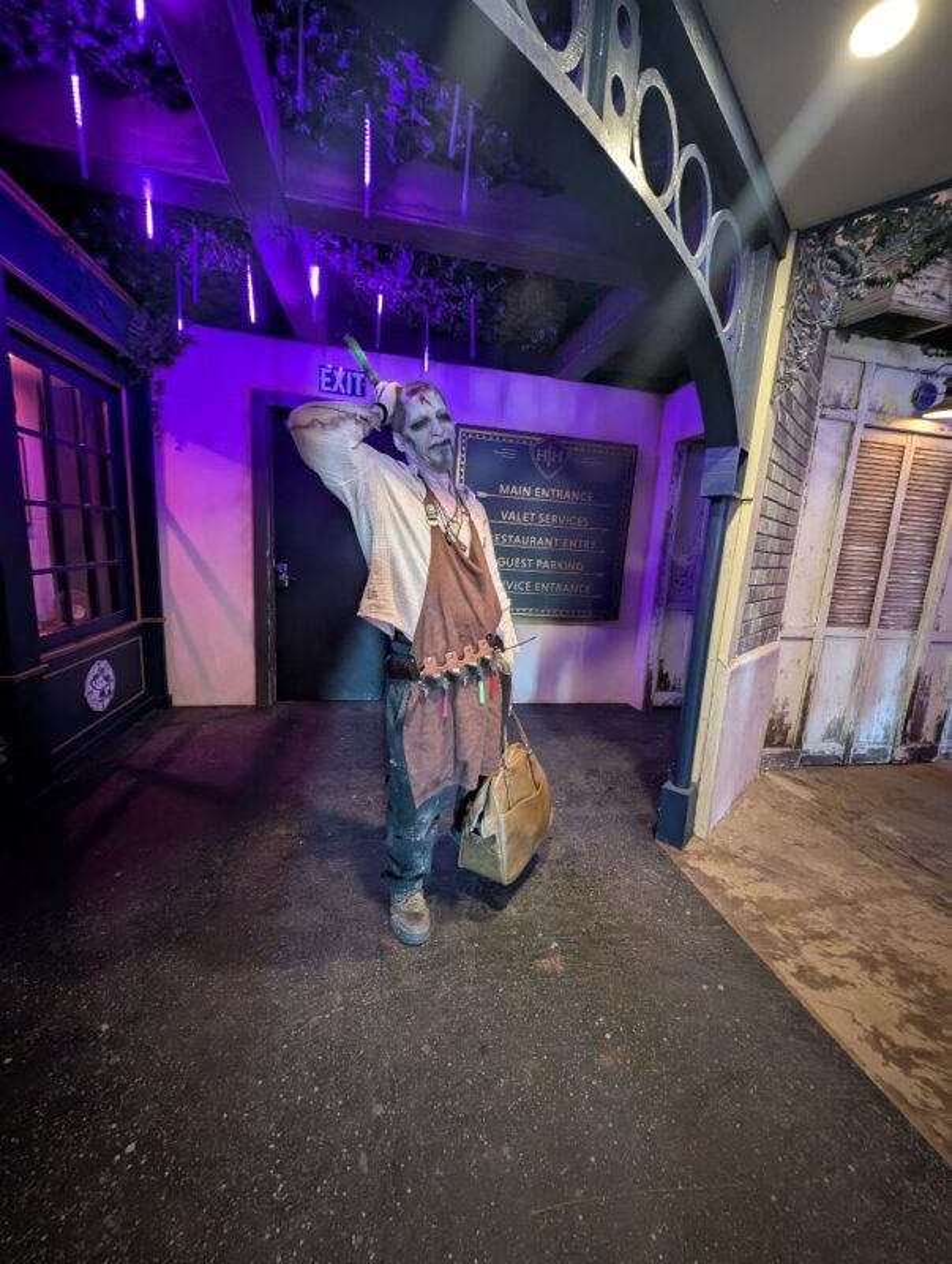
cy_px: 632
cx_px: 476
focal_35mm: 12
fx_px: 439
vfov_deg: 110.4
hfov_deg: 94.7
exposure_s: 1/24
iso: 895
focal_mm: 2.23
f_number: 1.95
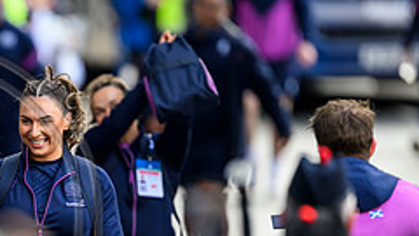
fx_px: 12555
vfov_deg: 1.1
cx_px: -25
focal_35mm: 1130
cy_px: 177
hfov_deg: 1.9
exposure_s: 1/1250
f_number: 3.2
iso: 800
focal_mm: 400
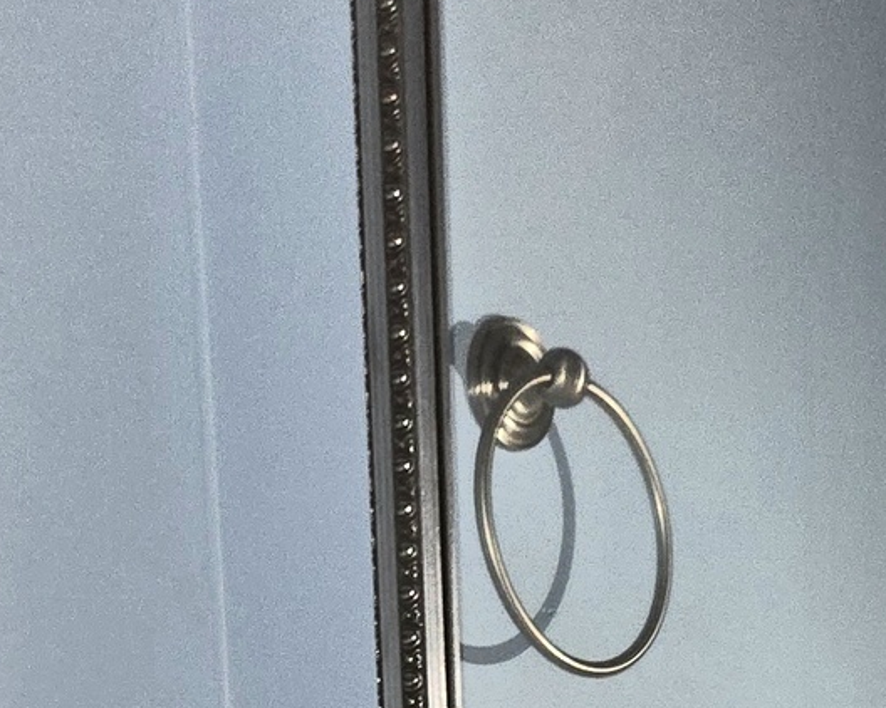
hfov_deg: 19.1
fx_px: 2569
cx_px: 854
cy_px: 1720
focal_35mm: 98
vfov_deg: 12.3
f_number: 1.8
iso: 100
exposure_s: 1/42.4
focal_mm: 5.4
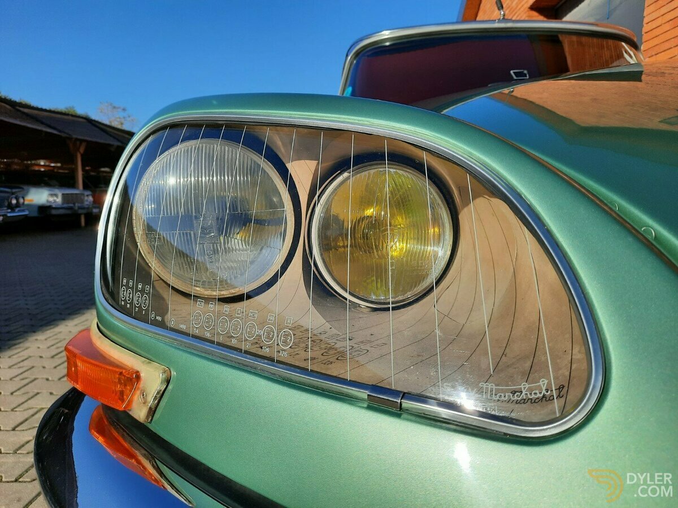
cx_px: 339
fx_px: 490
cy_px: 254
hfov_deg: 69.4
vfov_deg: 54.9
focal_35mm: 25
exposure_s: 1/1504
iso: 32
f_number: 2
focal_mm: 4.6
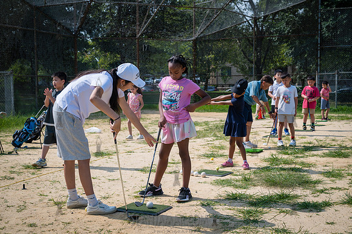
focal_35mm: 49
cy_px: 117
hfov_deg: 40.4
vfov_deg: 27.5
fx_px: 478
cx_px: 172
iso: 160
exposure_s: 1/1000
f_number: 5
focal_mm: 47
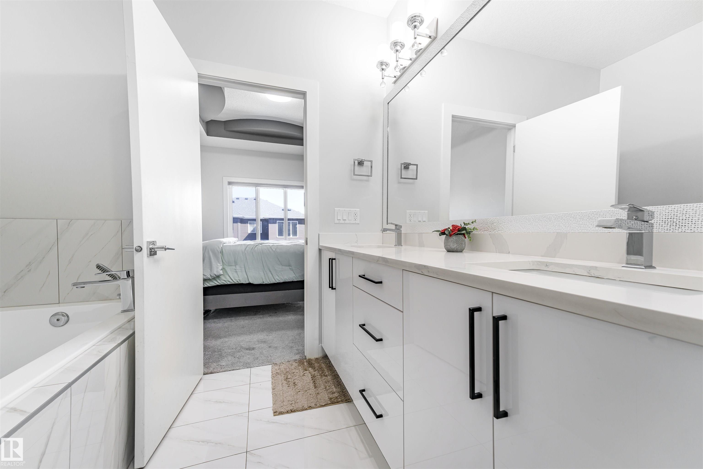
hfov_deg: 104.3
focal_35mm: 14
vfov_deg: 81.2
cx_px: 352
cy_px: 234
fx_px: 273
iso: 125
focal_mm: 14
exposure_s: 1/10
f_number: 8
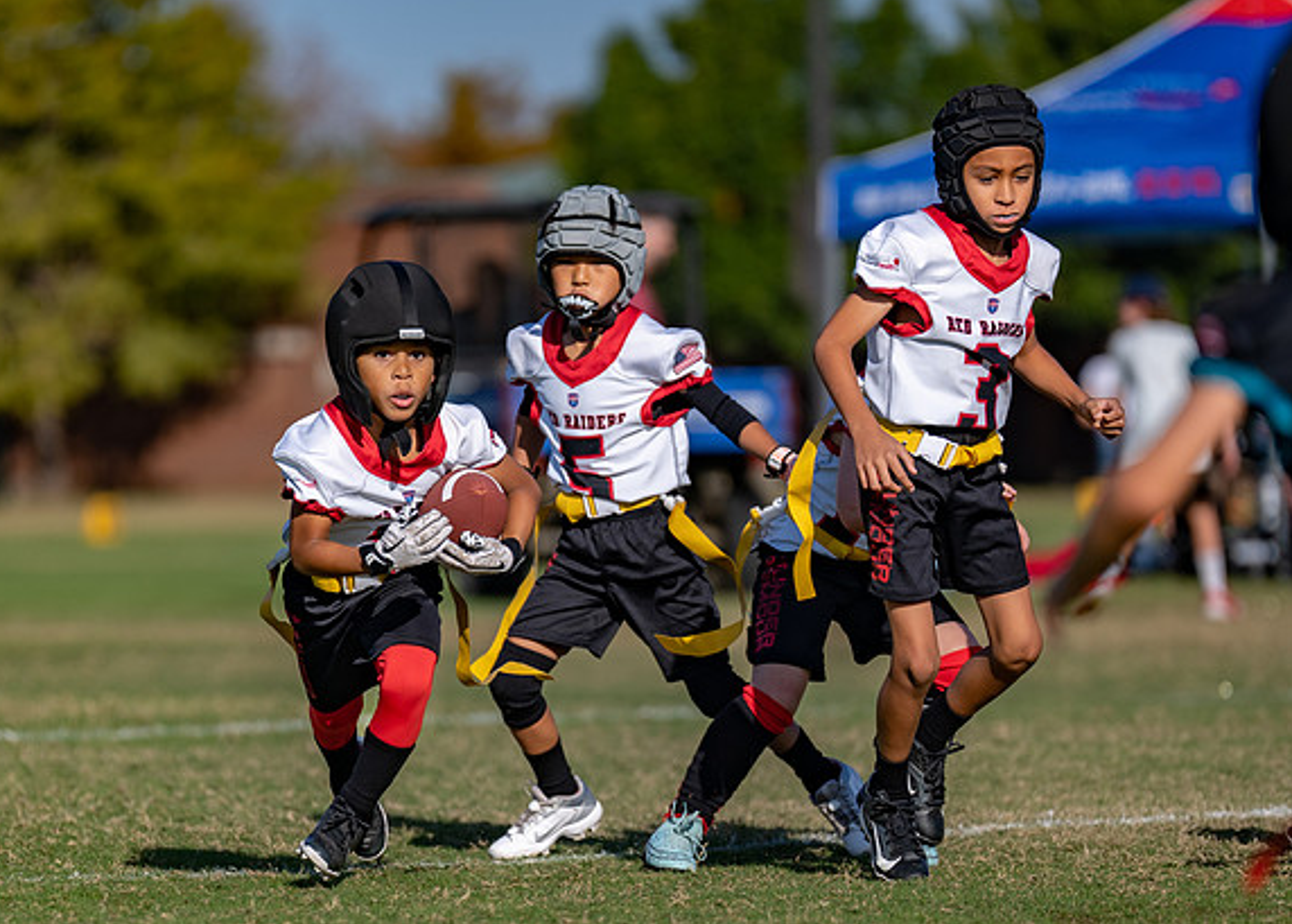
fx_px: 11526
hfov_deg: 6.4
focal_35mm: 314
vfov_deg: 4.6
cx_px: 464
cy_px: 615
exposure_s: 1/3200
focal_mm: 200
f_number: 2.8
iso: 100
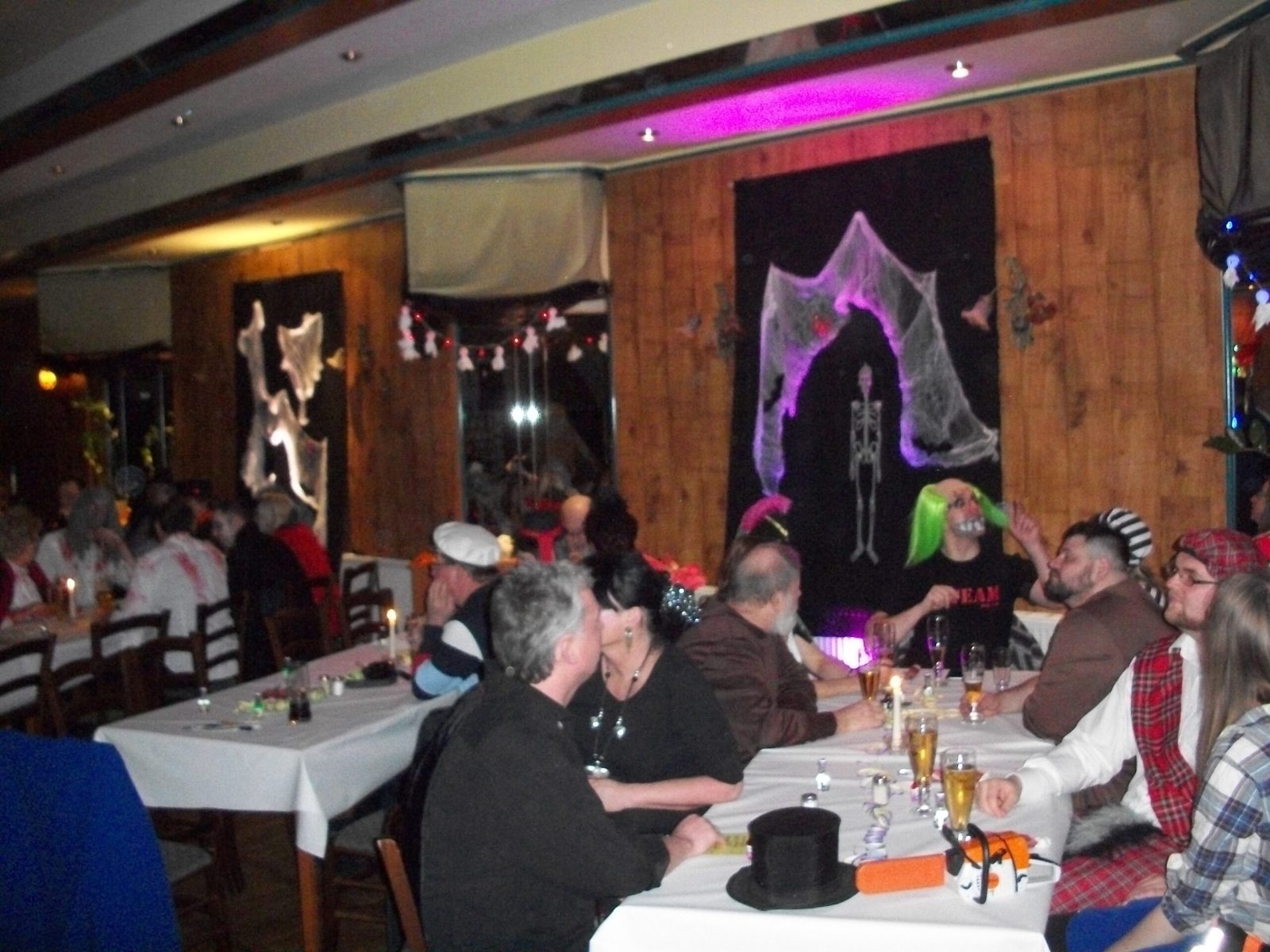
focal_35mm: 35
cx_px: 635
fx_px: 1284
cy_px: 476
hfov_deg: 52.6
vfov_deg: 40.7
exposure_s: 1/60
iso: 640
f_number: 3.1
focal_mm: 6.3
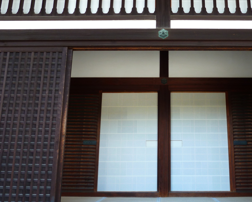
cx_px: 166
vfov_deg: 40.1
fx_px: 276
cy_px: 98
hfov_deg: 48.3
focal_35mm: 37
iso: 80
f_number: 3.3
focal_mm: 4.1
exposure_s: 1/30
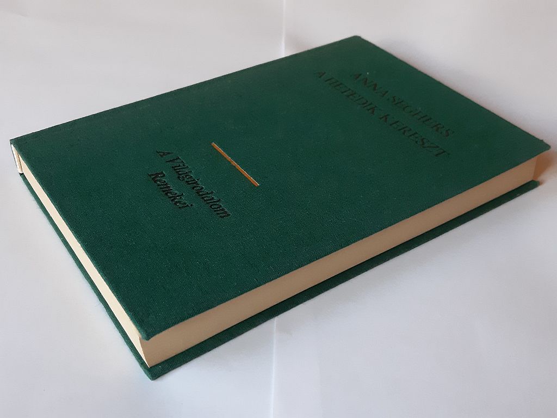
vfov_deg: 51.4
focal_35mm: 27
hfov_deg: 65.3
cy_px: 209
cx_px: 278
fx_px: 434
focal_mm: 3.93
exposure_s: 1/60
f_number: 1.7
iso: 250
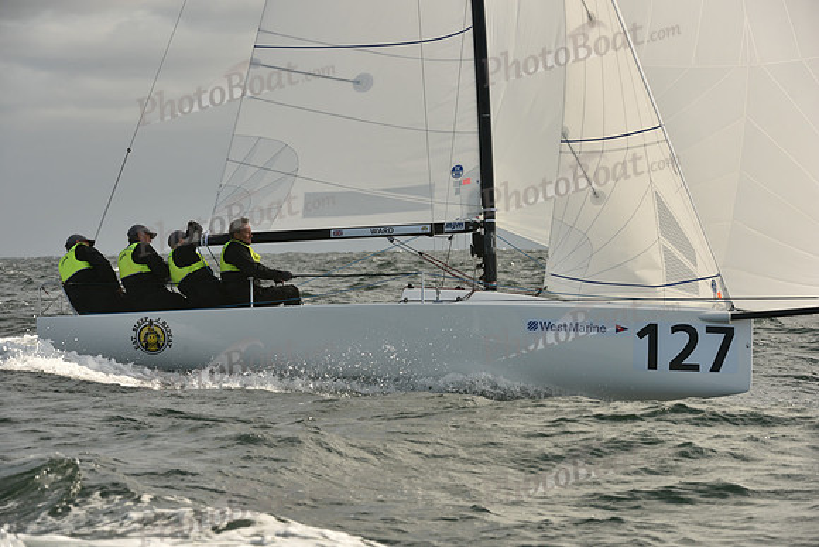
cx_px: 410
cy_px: 274
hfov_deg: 10.3
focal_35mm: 200
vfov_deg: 6.9
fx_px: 4551
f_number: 9
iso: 320
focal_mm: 200
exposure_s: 1/1000
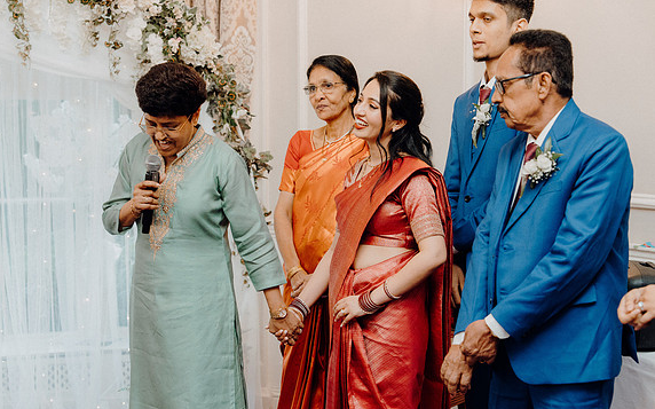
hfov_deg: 34.0
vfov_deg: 21.6
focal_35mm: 60
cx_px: 325
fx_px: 1071
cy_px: 221
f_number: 3.5
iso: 2500
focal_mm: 58
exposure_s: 1/200
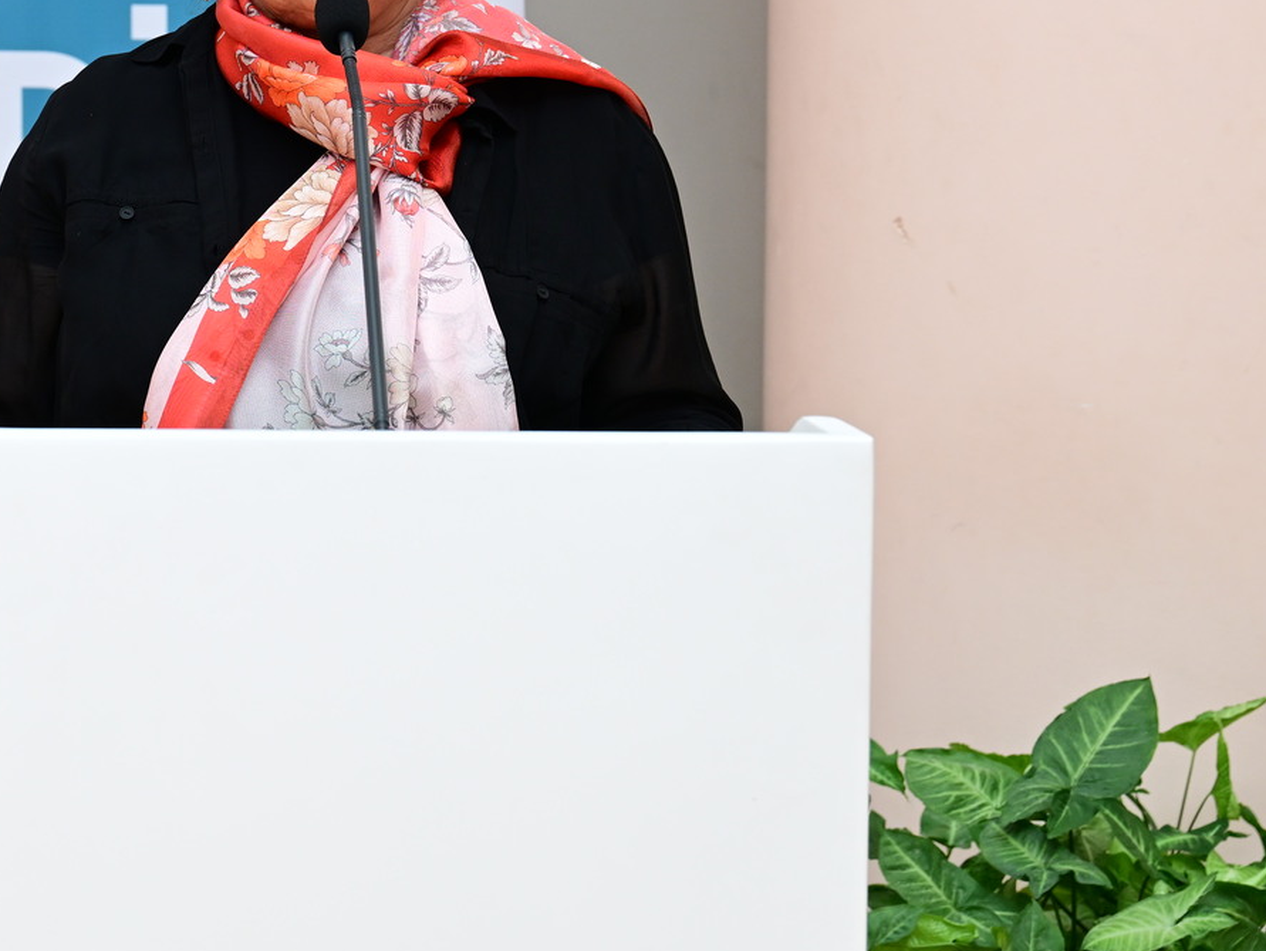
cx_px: 81
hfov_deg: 16.4
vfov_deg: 12.5
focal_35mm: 118
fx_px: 4317
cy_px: 74
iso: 640
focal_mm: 53
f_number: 5
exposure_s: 1/125
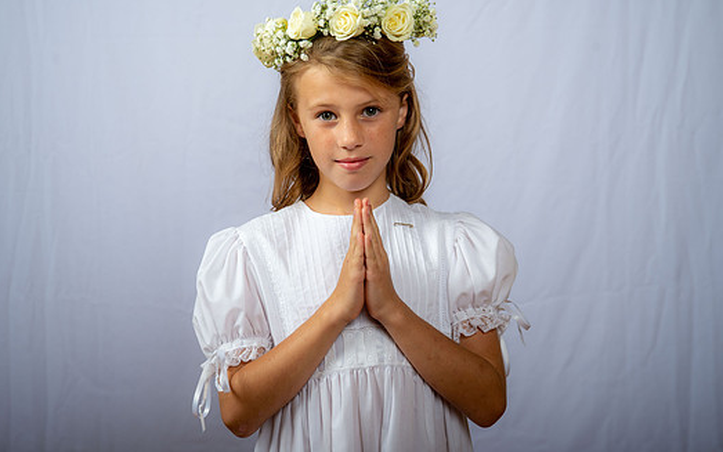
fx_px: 1379
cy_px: 221
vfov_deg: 18.6
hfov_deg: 29.4
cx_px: 350
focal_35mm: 70
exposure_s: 1/200
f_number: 6.3
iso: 250
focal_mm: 62
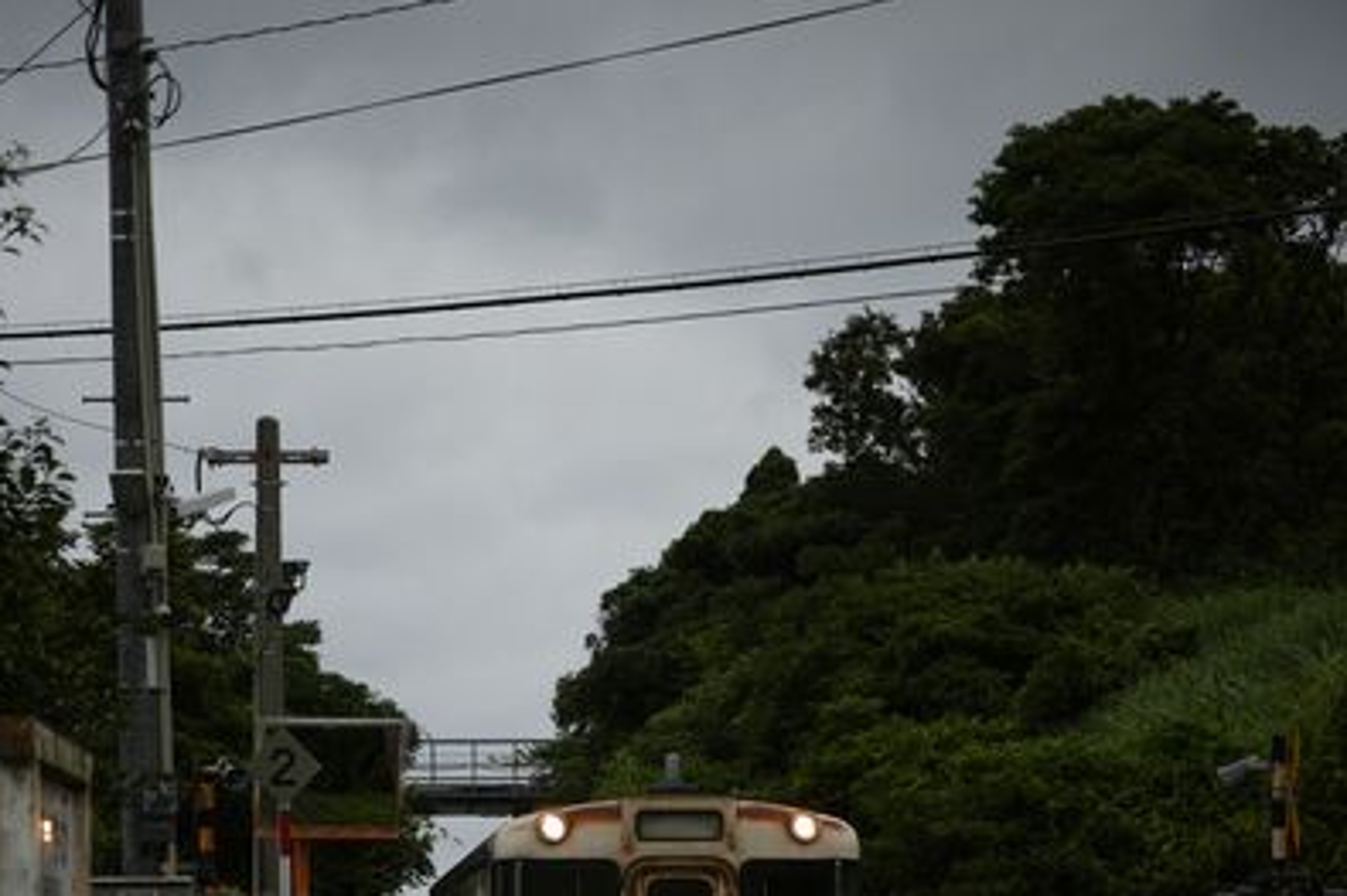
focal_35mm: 114
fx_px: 4264
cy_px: 1019
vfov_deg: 11.8
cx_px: 672
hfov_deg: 18.0
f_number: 2.8
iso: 100
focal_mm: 50
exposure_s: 1/800
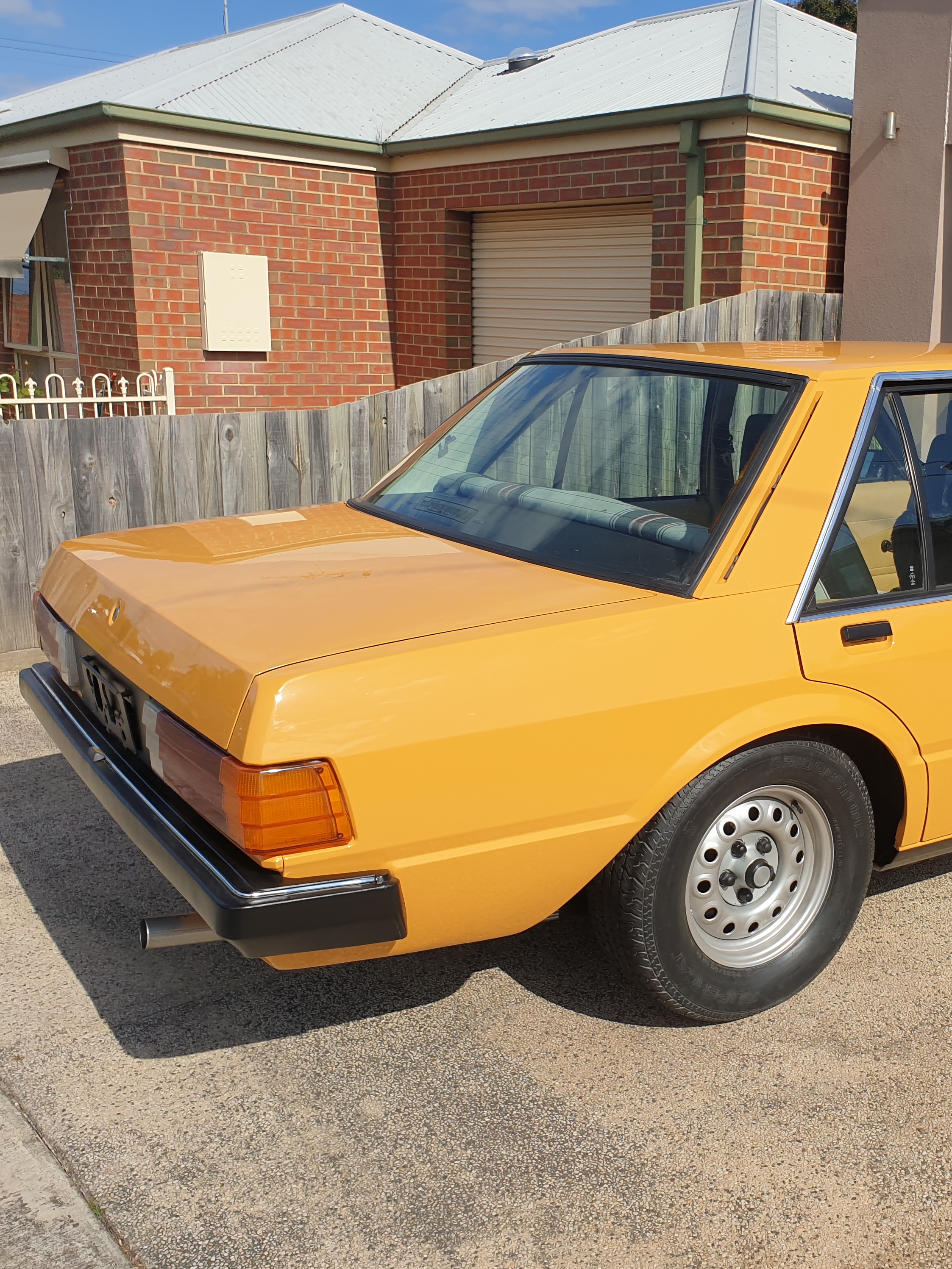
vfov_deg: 52.6
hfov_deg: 39.5
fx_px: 1284
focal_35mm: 35
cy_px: 639
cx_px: 726
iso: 50
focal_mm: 4.3
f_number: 2.4
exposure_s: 1/2703
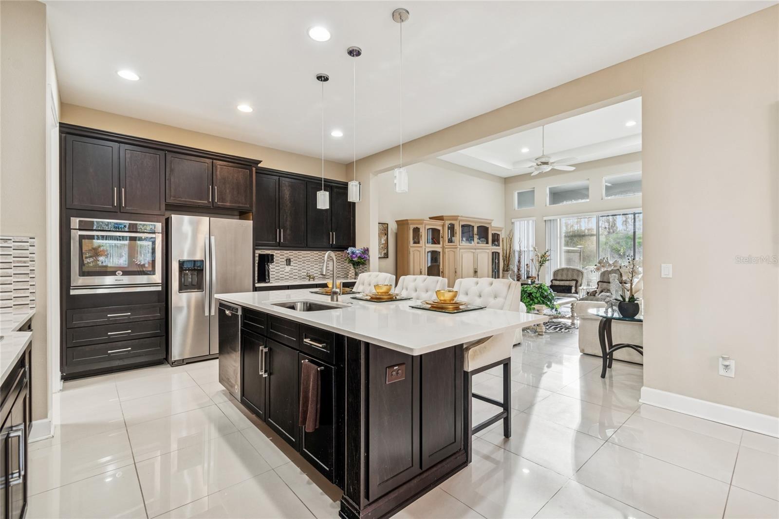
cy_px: 260
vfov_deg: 77.3
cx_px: 390
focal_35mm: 15
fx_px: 324
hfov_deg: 100.4
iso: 100
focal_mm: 10
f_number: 7.1
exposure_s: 1
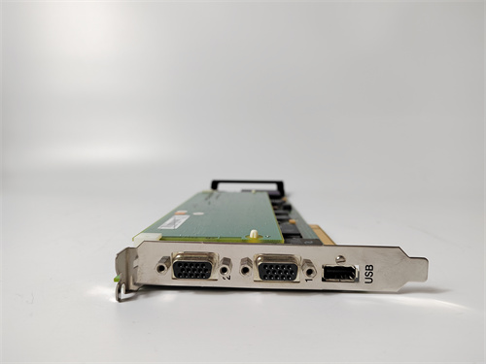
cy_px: 182
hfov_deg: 73.9
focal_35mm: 23
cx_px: 243
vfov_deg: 58.9
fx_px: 323
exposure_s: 1/100
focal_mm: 5.52
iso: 416
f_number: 1.9
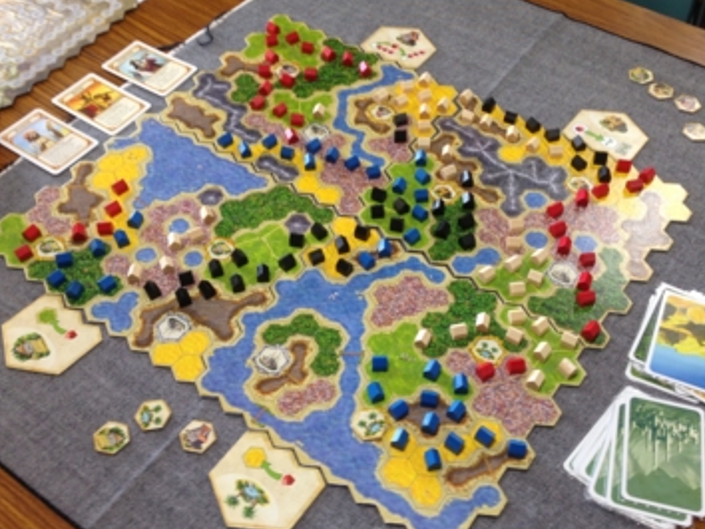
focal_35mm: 42
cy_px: 263
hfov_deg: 44.8
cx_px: 358
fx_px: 856
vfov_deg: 34.4
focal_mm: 4.13
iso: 50
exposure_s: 1/24
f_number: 2.4
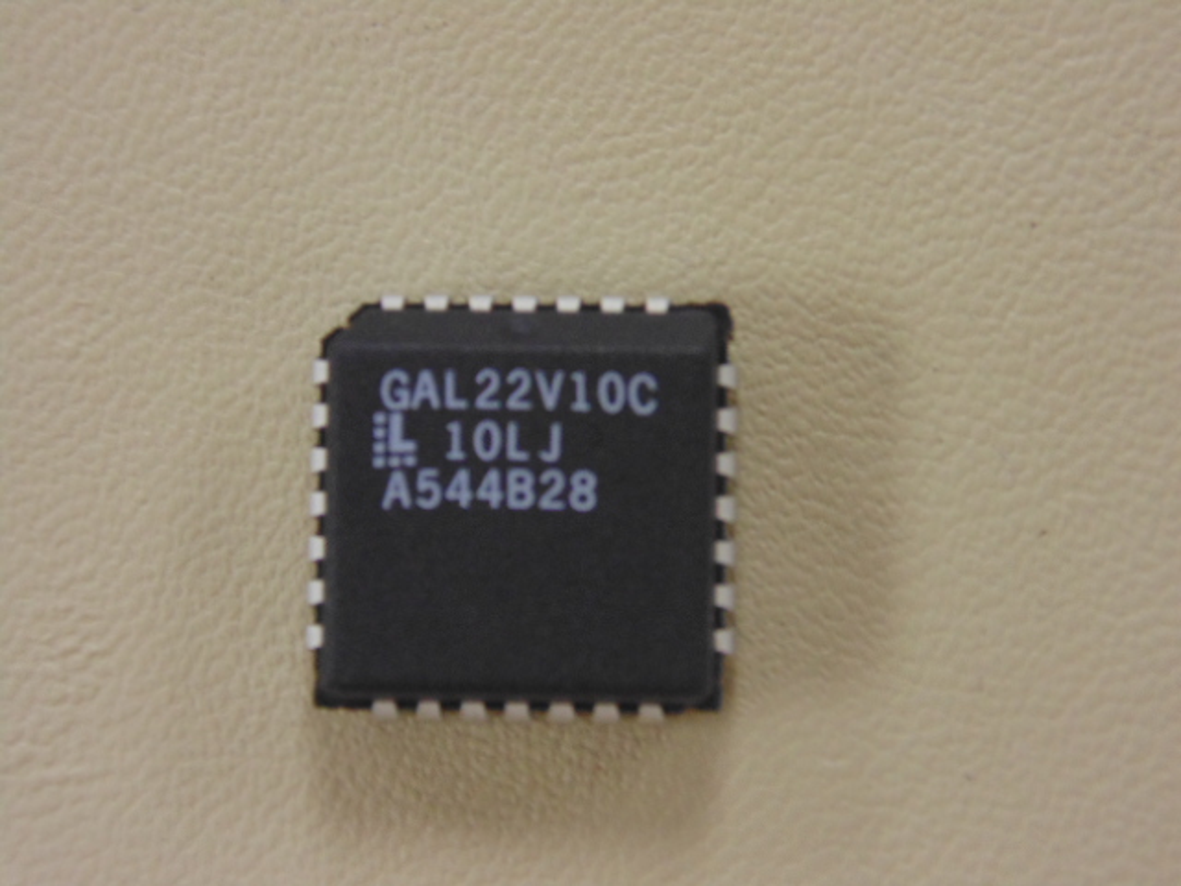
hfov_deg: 10.4
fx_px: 6482
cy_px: 443
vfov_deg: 7.8
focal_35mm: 190
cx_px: 590
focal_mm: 34.2
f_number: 5.4
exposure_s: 1/30
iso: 400
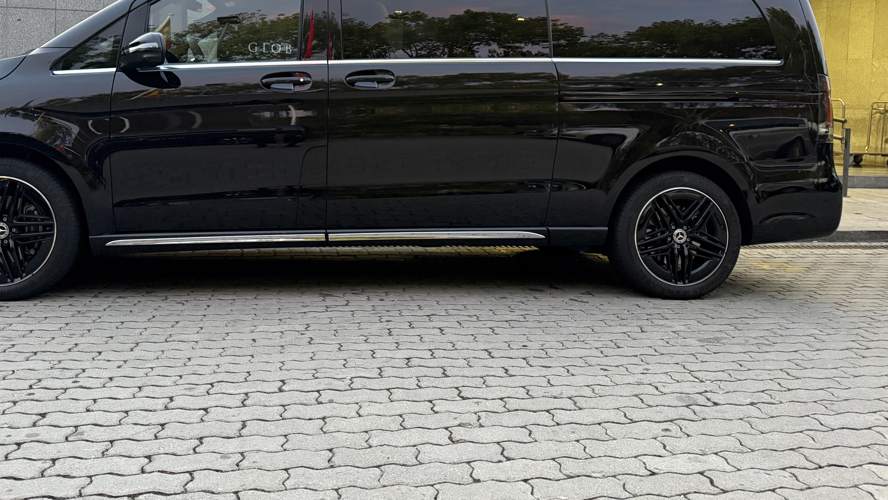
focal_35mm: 32
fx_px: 753
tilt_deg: -3.2
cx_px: 374
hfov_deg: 60.7
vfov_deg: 35.9
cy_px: 130
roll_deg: -1.2
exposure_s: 1/50
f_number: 1.78
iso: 800
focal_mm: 6.76
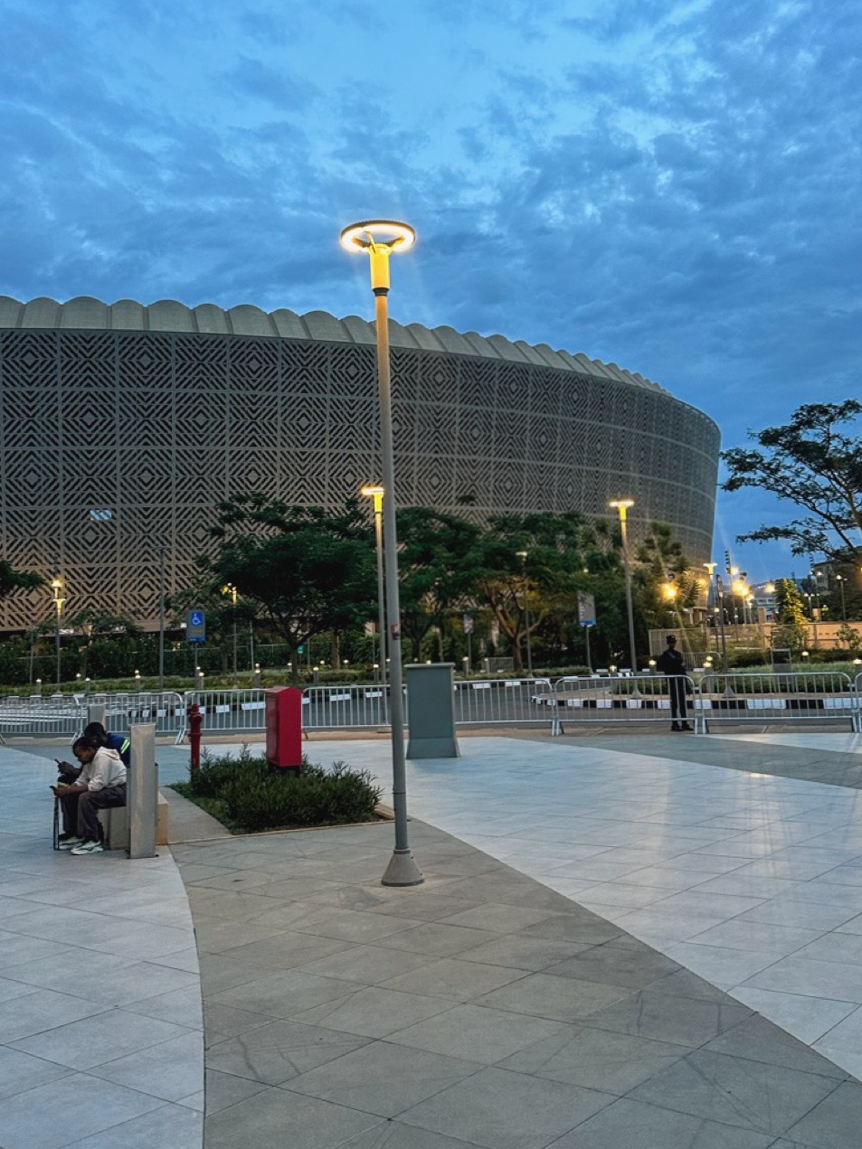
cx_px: 437
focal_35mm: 34
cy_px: 462
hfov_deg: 41.8
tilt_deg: +8.3
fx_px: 1129
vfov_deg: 53.6
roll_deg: +0.1
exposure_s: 1/100
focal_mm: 6.86
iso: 200
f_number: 1.78
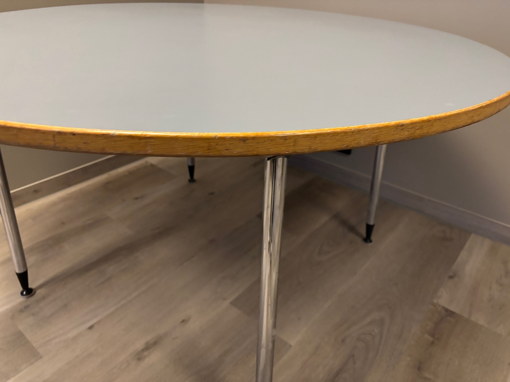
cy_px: 191
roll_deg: -1.6
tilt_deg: -28.8
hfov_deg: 67.3
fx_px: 383
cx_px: 255
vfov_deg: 53.1
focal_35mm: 26
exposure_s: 1/39
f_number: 1.6
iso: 640
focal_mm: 5.96
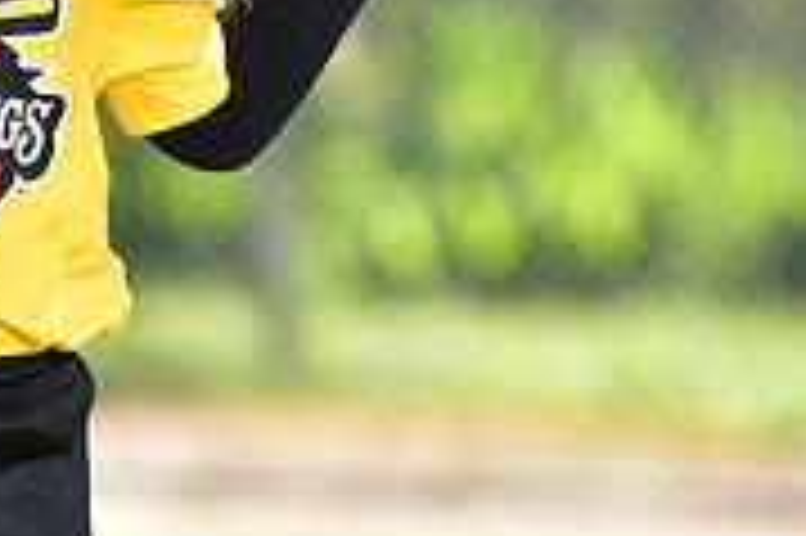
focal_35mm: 551
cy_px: -254
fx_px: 12325
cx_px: -495
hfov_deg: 3.7
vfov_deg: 2.5
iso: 80
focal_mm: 170
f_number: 4.5
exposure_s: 1/200
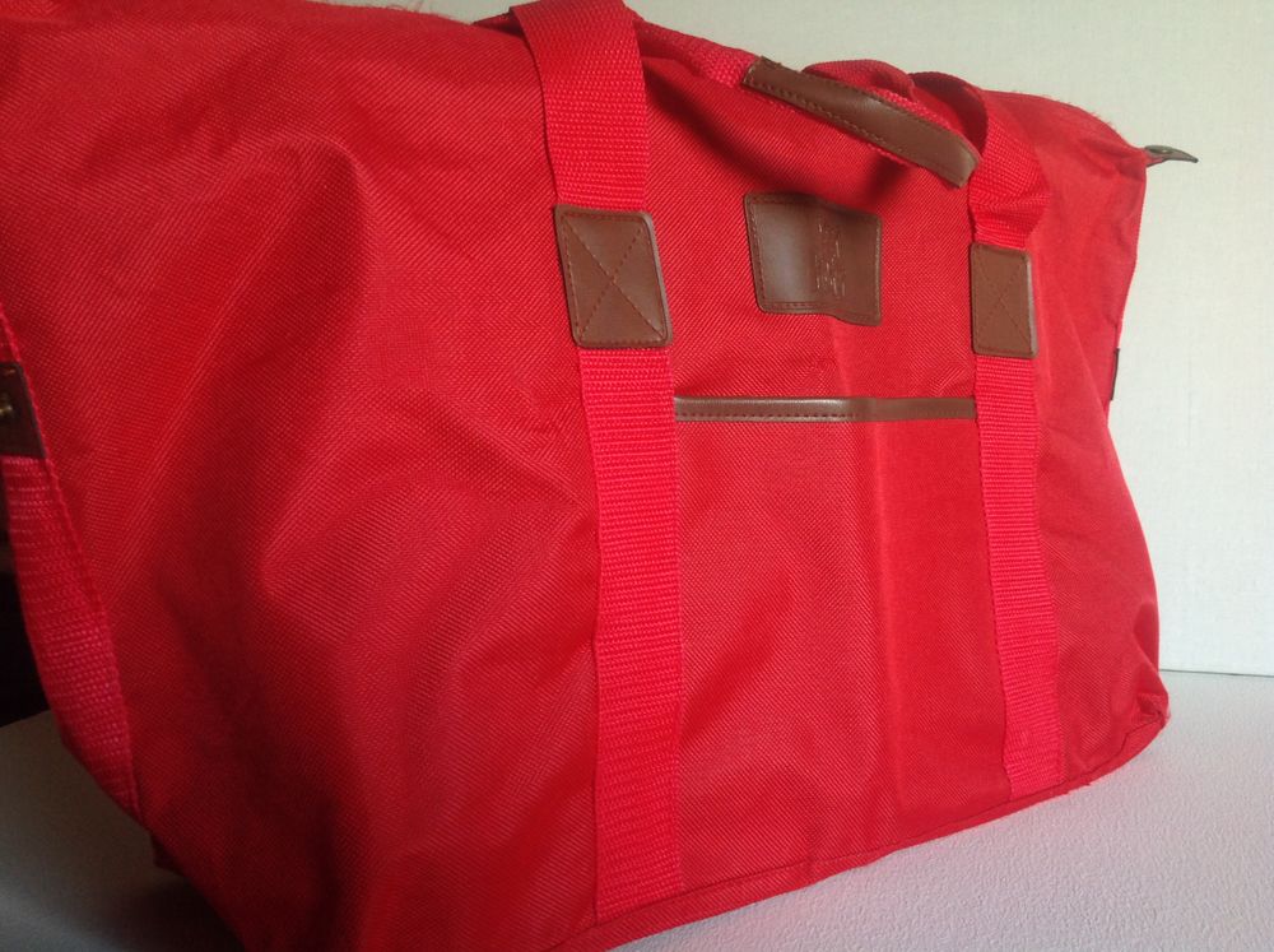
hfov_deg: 52.7
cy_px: 476
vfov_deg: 40.6
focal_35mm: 35
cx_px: 637
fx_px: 1286
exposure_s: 1/15
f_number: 2.4
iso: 80
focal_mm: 4.28
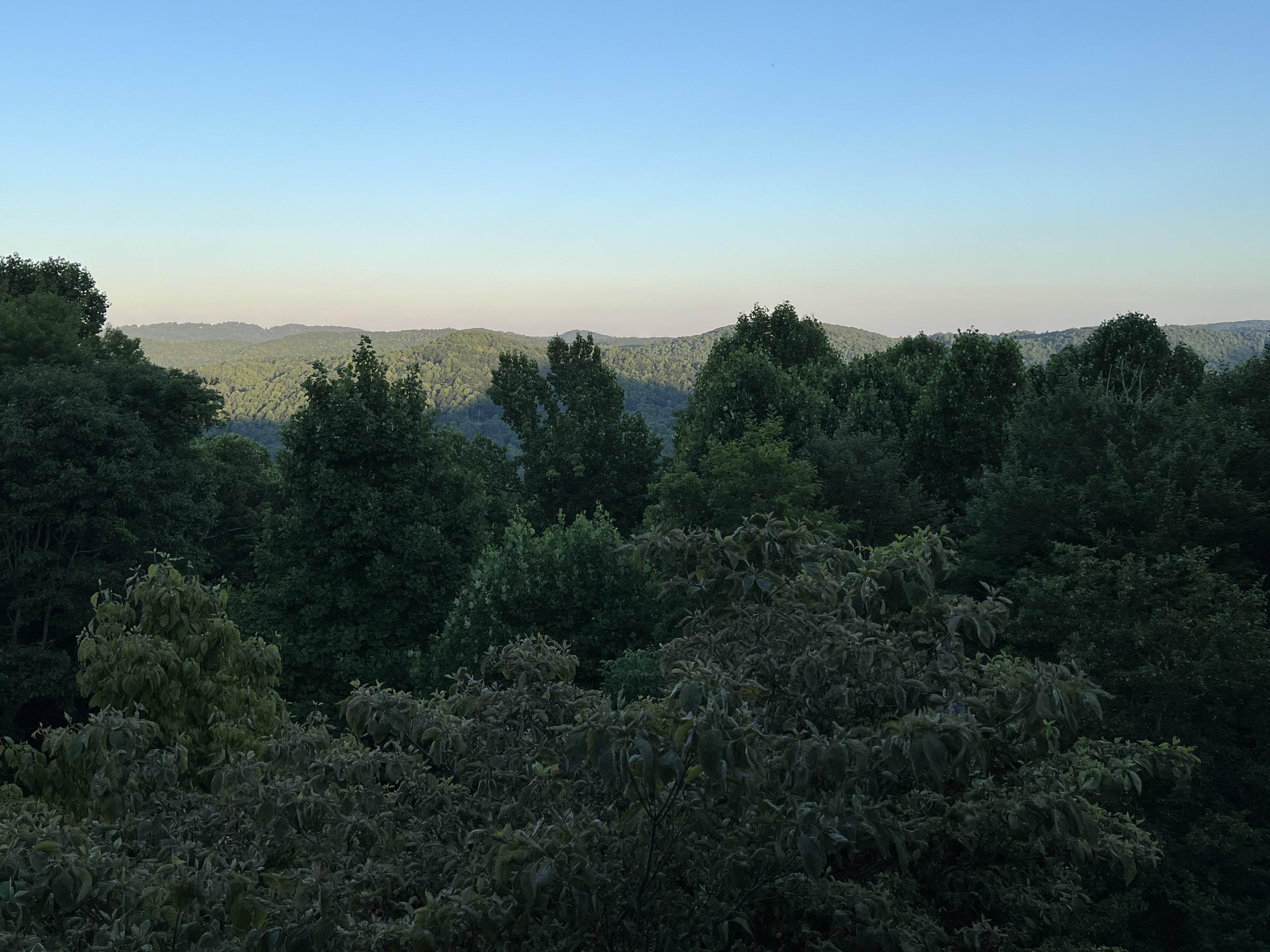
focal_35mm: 35
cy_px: 352
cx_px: 538
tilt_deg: +1.0
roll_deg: +0.7
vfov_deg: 40.4
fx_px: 1284
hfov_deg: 52.4
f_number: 1.5
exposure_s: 1/1468
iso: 50
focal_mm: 5.7
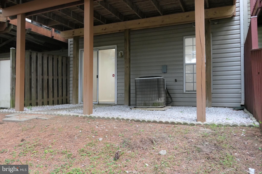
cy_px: 87
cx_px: 131
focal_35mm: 28
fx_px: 204
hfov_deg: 65.5
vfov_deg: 46.4
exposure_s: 1/80
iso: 1250
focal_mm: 10.2
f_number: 2.5
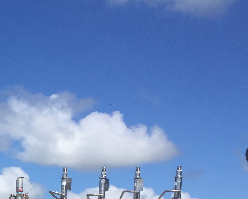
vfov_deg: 15.9
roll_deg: -0.7
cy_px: 282
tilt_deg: -1.0
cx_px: -117
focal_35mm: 90
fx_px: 660
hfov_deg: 18.9
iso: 32
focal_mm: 4.15
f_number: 2.2
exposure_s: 1/3300
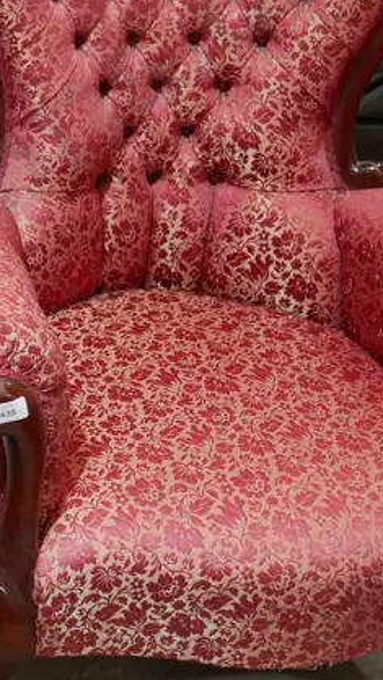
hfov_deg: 12.7
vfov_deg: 23.4
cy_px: 320
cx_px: -184
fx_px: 1641
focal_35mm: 91
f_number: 4
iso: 400
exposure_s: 1/60
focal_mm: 17
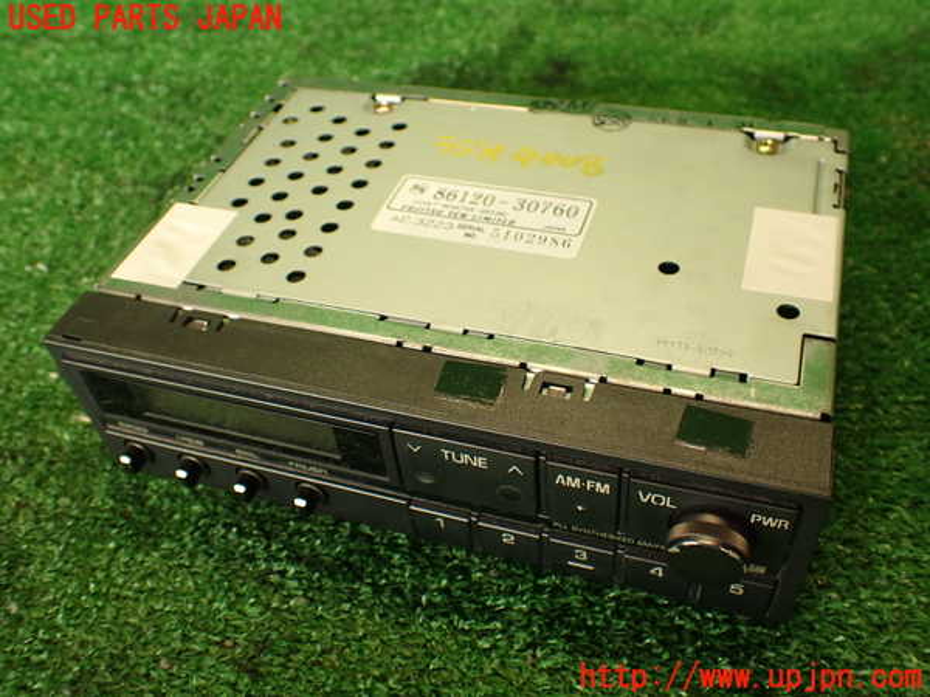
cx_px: 465
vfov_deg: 44.2
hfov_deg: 56.8
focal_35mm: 32
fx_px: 860
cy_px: 348
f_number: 2.4
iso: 200
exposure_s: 1/50
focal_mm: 5.79
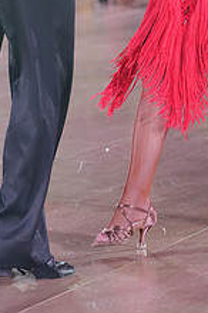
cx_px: 123
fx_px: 3024
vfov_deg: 5.9
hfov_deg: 3.9
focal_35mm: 349
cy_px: -87
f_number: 4
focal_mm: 132
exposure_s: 1/400
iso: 2000
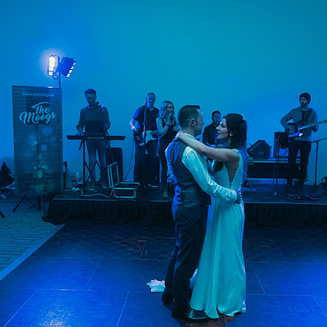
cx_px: 186
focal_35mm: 36
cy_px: 164
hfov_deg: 45.9
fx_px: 385
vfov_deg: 46.0
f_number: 3.5
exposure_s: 1/160
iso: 1000
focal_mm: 28
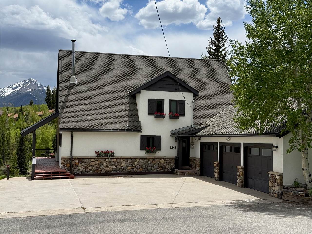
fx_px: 433
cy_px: 117
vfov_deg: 30.3
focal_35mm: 48
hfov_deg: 39.7
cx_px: 156
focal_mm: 6.76
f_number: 1.78
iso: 64
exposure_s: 1/7143
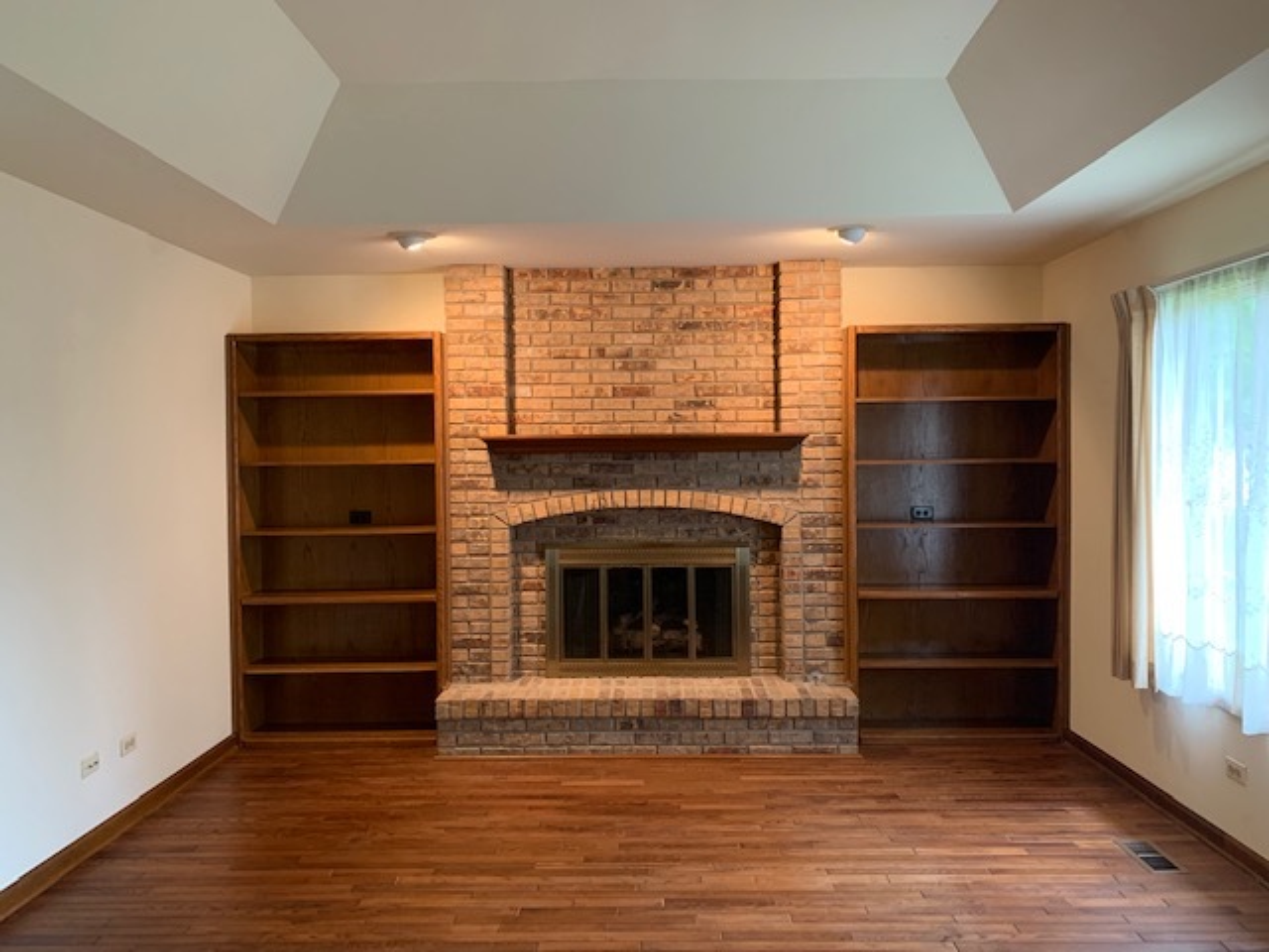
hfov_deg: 67.3
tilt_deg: -1.0
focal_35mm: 26
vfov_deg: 53.1
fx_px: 953
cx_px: 634
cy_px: 476
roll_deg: +0.9
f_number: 1.8
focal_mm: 4.25
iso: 320
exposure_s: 1/60
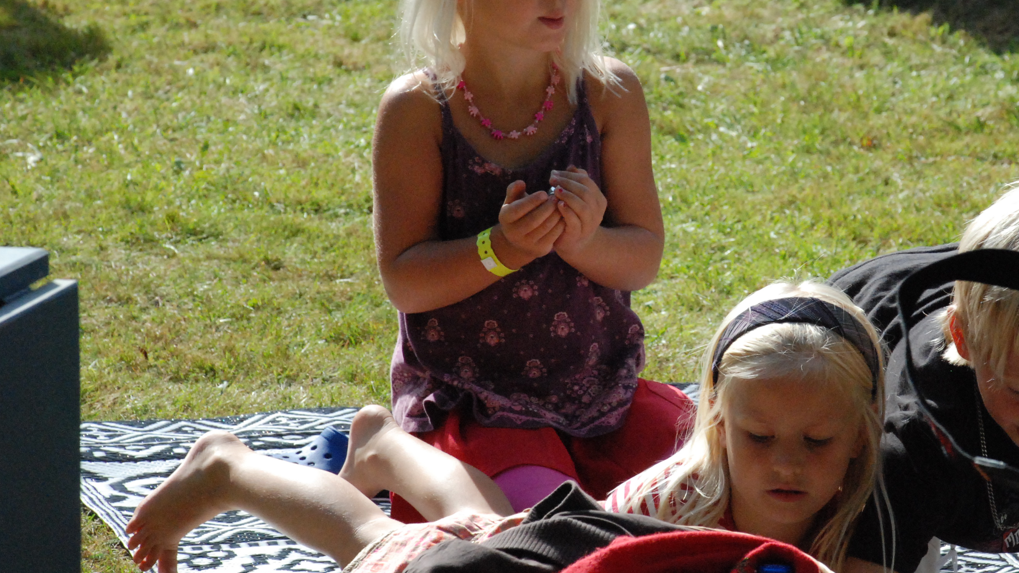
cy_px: 162
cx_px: 715
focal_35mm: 207
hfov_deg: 10.4
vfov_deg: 5.9
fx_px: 5593
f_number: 10
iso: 1600
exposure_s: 1/1600
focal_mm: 90
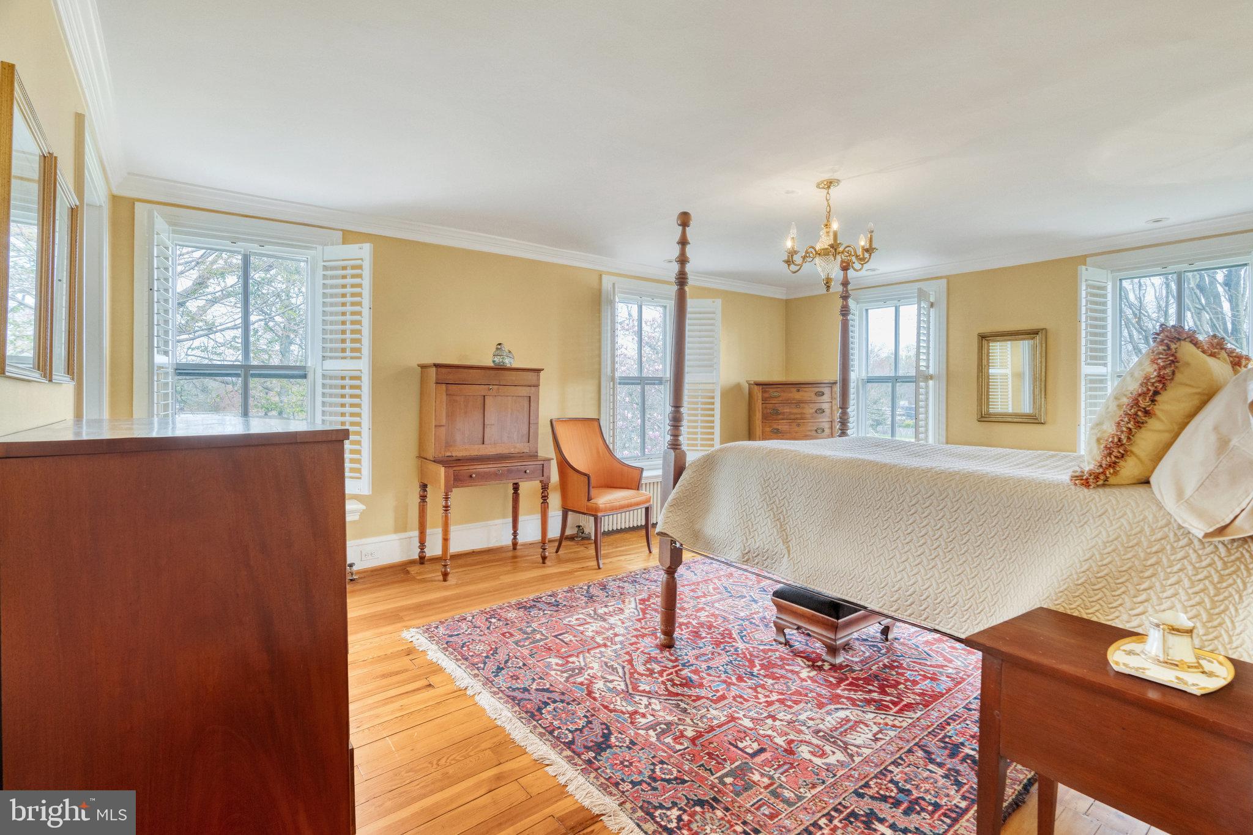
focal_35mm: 16
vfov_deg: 73.7
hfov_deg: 96.7
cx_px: 626
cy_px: 418
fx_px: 557
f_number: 7.1
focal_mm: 16
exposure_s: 1/10
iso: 1250
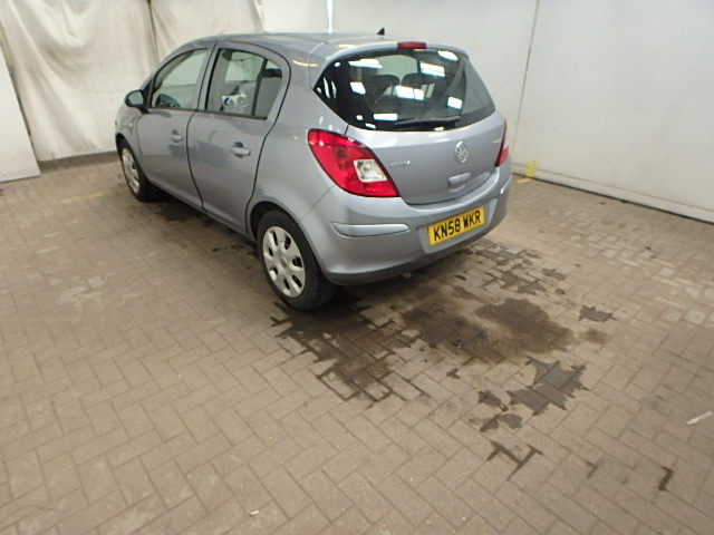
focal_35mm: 21
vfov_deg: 63.4
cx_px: 357
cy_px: 268
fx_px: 433
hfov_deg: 79.0
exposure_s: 1/40
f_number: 3.5
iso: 200
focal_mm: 3.7
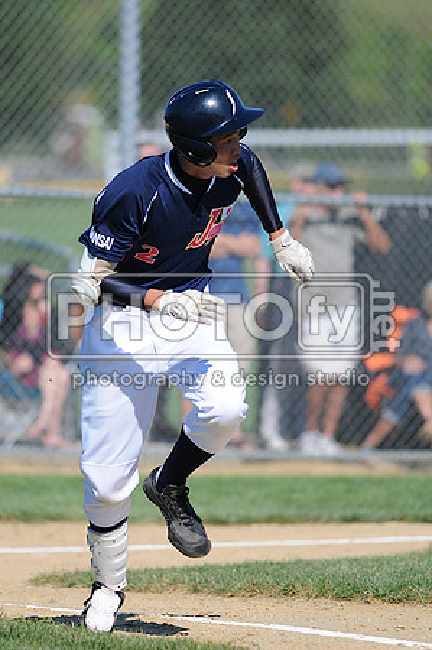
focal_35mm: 450
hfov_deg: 3.0
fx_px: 8118
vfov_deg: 4.6
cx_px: 216
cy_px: 325
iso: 200
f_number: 4
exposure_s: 1/2000
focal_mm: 300
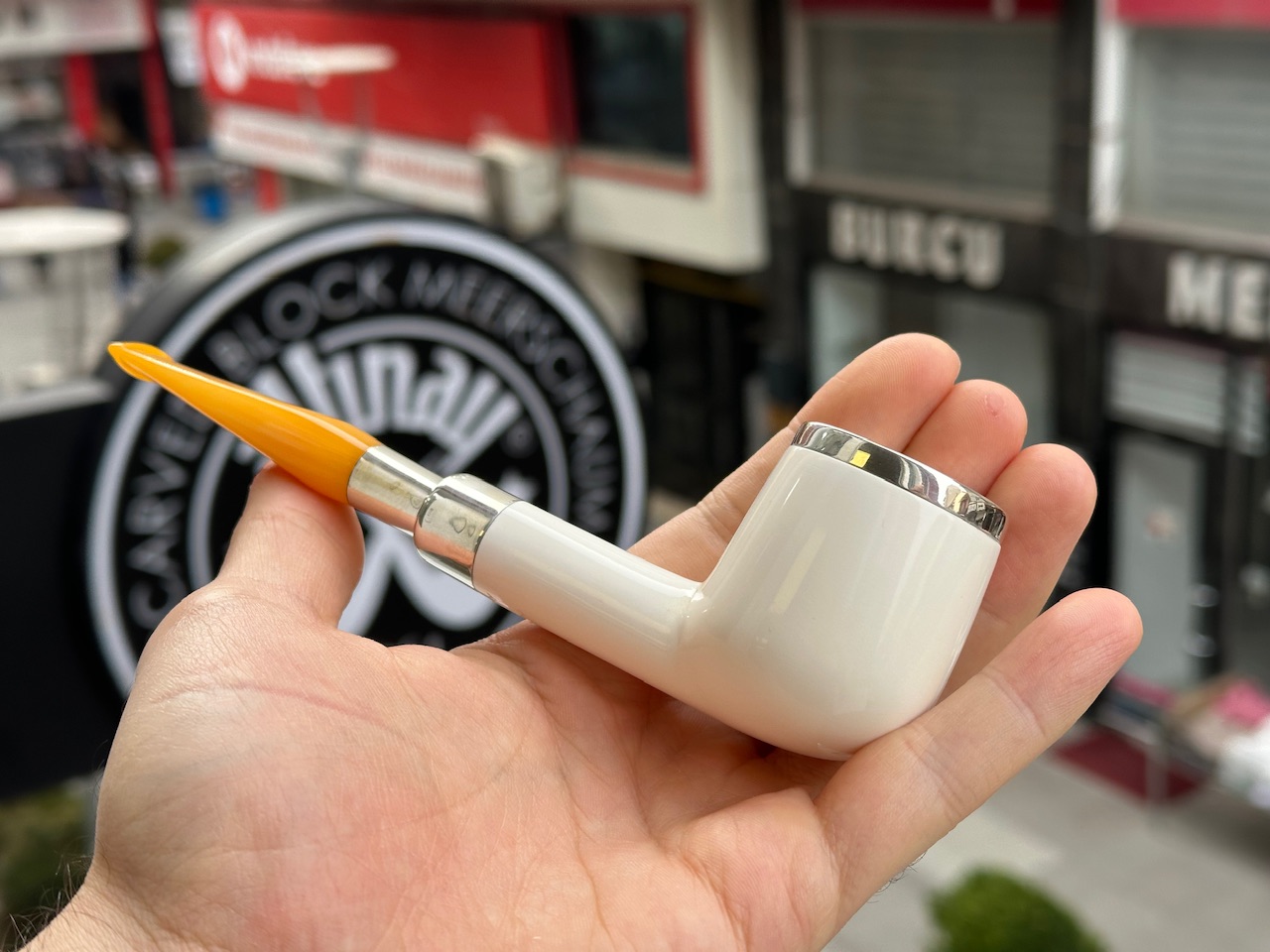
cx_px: 635
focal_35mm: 48
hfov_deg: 39.7
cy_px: 476
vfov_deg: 30.3
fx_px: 1761
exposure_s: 1/681
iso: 64
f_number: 1.78
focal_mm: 6.86
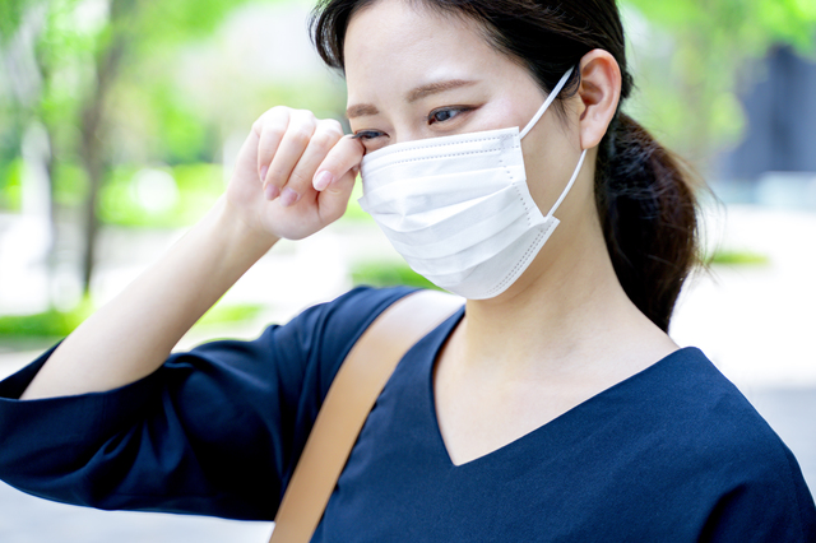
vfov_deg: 18.2
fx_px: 1699
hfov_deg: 27.0
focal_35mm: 75
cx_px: 408
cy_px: 272
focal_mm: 75
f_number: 2.8
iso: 250
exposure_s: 1/400
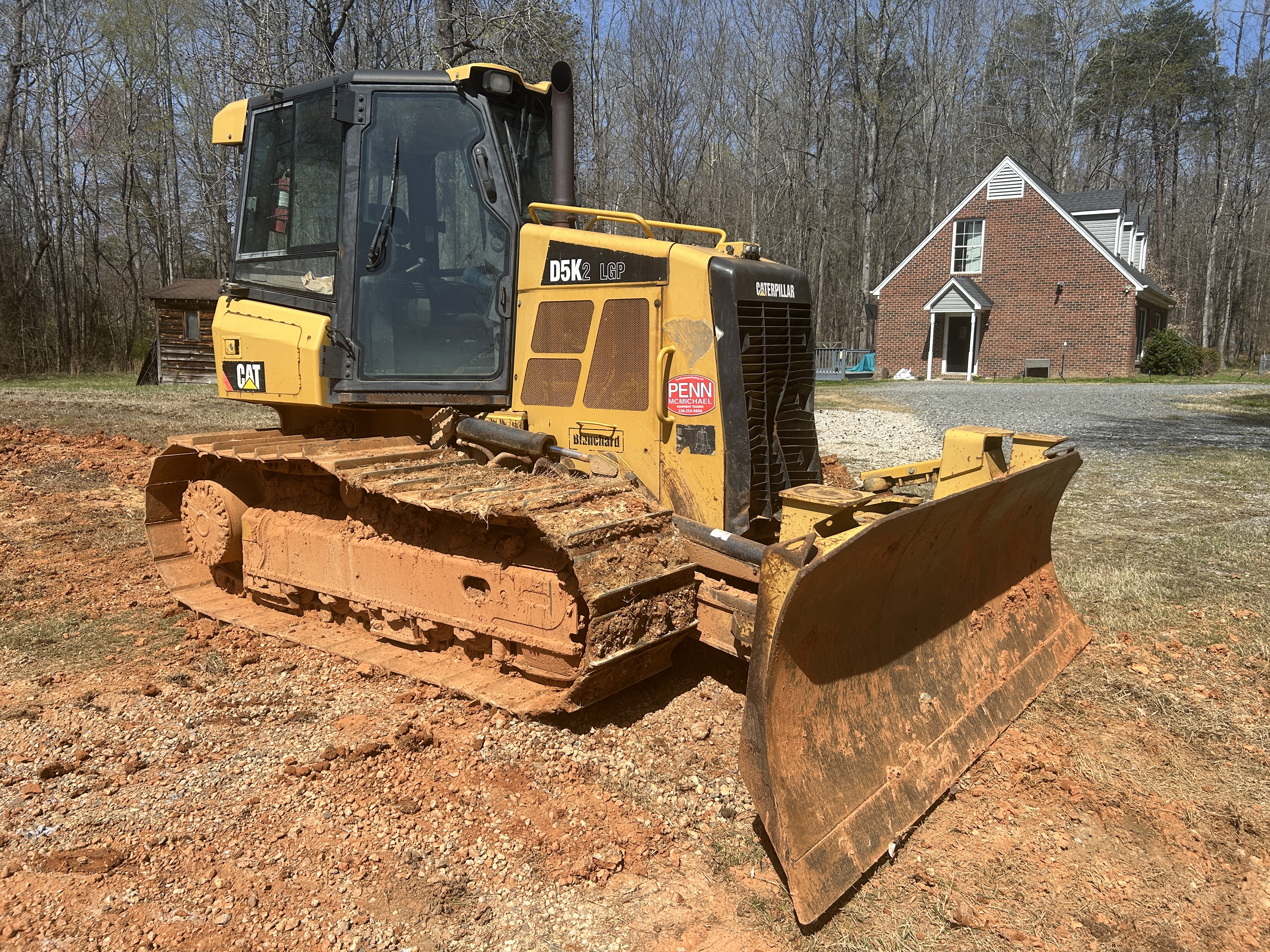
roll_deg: -0.8
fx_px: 954
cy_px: 476
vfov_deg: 53.1
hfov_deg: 67.3
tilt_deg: -9.0
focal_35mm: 26
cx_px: 635
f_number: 1.5
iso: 50
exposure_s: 1/3968
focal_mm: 5.7
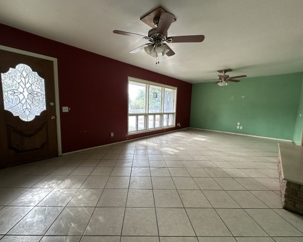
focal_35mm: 15
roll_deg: +1.3
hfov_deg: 96.7
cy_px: 122
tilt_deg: -3.0
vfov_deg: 84.0
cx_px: 144
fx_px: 134
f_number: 2.2
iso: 125
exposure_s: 1/99
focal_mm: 2.22
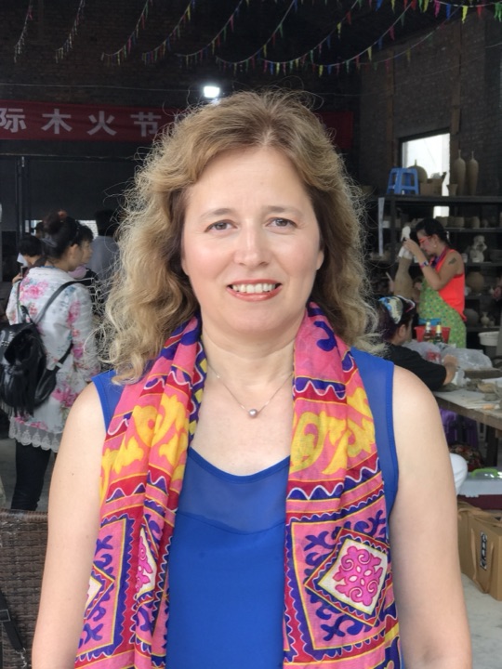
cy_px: 334
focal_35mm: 57
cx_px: 251
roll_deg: +0.0
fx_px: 1102
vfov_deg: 33.8
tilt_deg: -3.6
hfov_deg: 25.7
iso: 25
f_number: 2.8
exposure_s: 1/50
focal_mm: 6.6
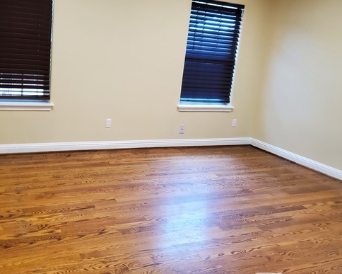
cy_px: 124
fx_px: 354
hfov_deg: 51.1
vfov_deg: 42.2
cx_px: 133
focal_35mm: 35
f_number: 1.5
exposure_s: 1/39
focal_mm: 4.3
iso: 200
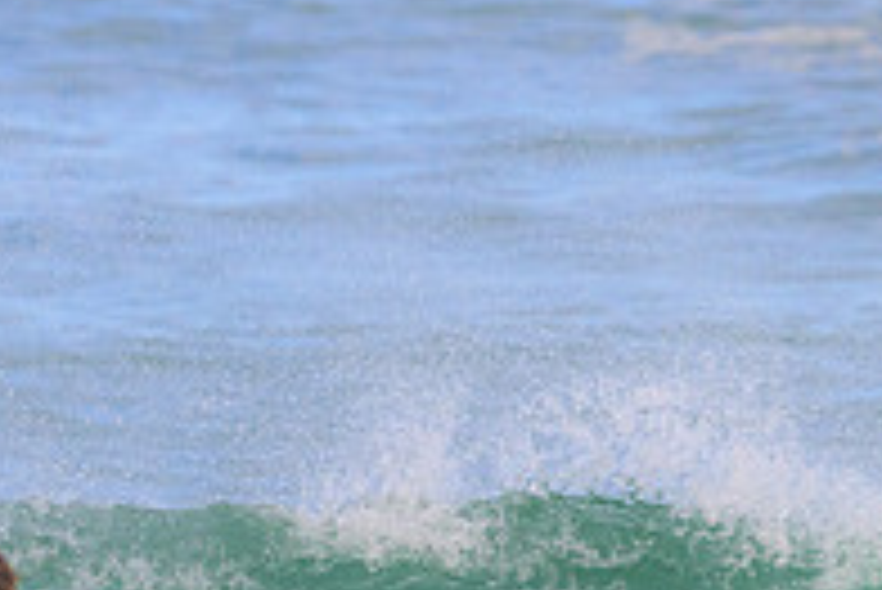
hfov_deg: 1.3
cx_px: -158
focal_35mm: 1566
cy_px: 727
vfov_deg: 0.9
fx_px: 38394
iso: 2000
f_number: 11
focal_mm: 530
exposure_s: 1/1250
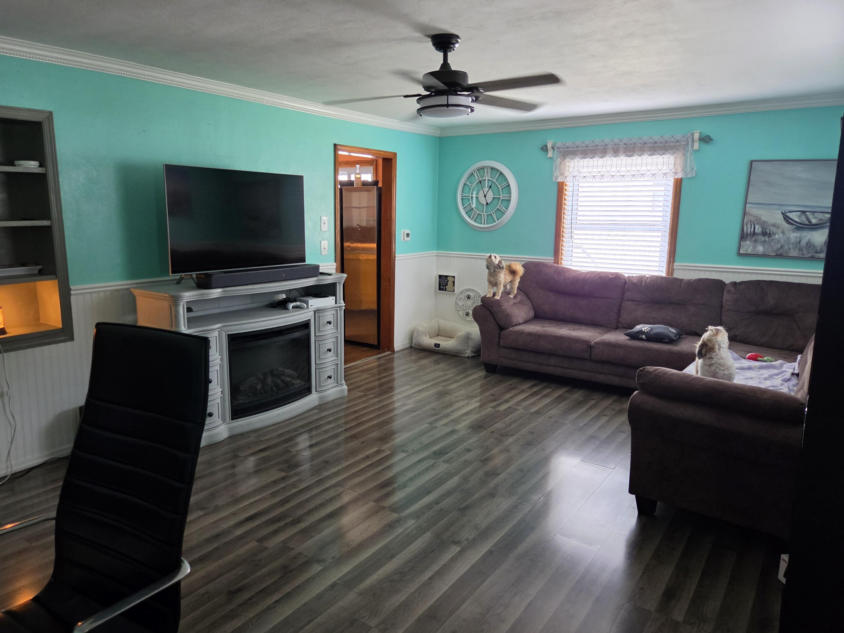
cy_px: 314
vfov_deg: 56.8
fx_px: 585
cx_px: 404
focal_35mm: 24
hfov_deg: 71.6
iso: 250
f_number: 1.8
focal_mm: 5.4
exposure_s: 1/61
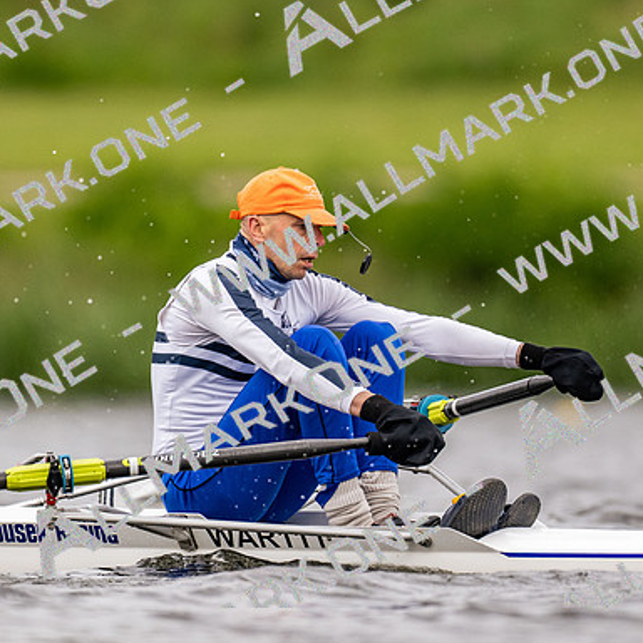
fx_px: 24273
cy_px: 322
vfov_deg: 1.5
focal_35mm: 1155
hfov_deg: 1.5
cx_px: 375
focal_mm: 600
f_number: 4
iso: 720
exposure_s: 1/2500
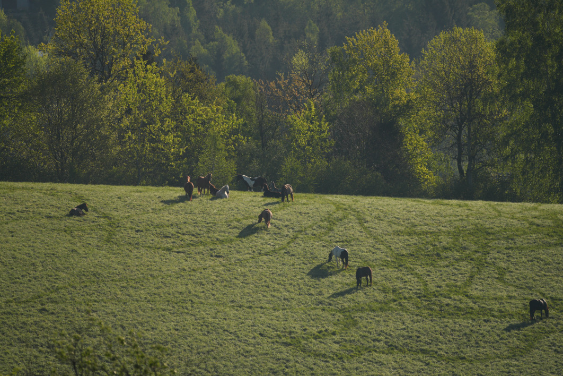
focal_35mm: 500
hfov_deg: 4.1
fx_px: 7819
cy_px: 188
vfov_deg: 2.7
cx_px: 282
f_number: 5.6
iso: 400
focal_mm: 500
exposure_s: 1/2000
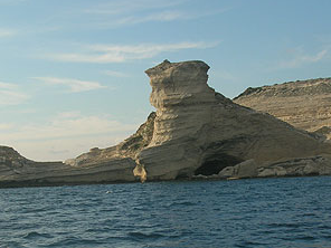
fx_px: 669
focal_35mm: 70
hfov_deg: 27.8
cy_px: 177
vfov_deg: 20.9
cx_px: 162
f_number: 5.4
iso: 50
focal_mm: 7.7
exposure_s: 1/313
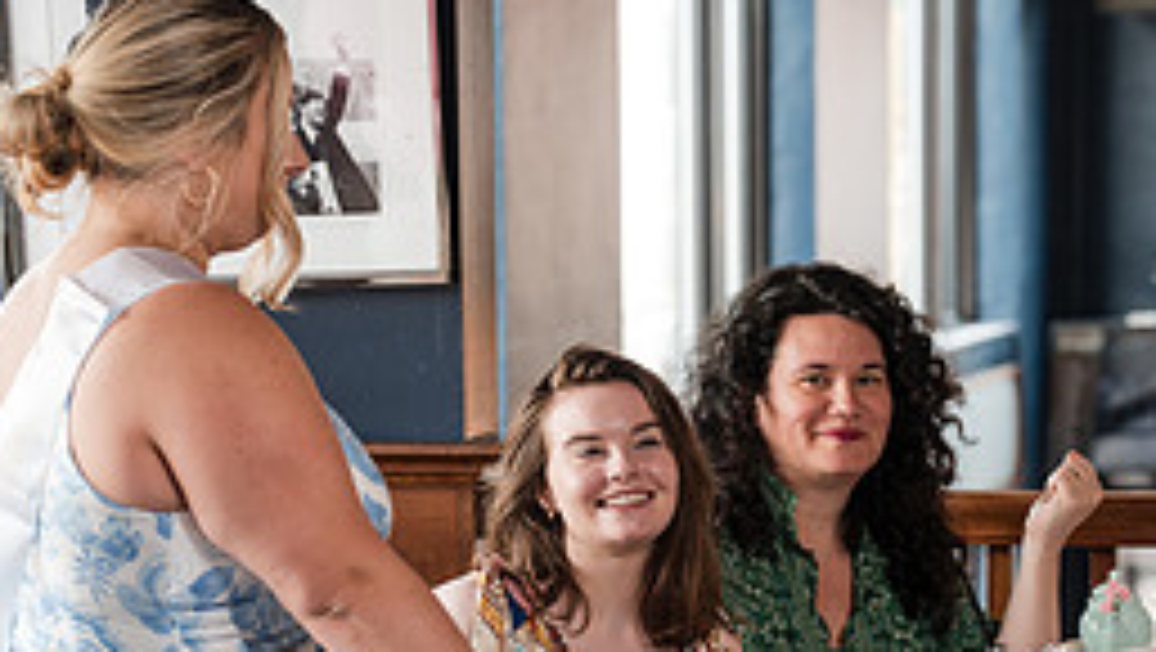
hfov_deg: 13.9
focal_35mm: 154
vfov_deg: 7.9
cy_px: 427
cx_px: 652
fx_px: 4724
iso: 1000
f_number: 4
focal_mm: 84
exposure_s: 1/250
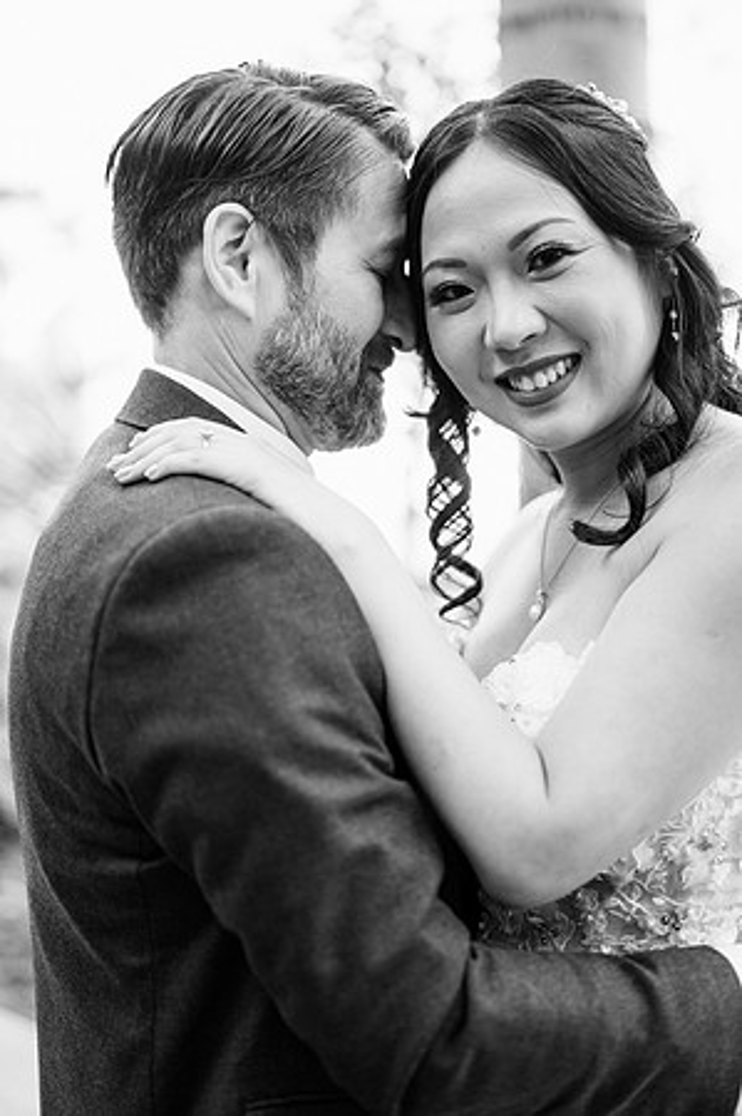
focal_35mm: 50
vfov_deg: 39.6
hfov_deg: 26.9
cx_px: 371
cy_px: 558
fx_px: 1549
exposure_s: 1/125
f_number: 2
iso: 180
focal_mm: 50
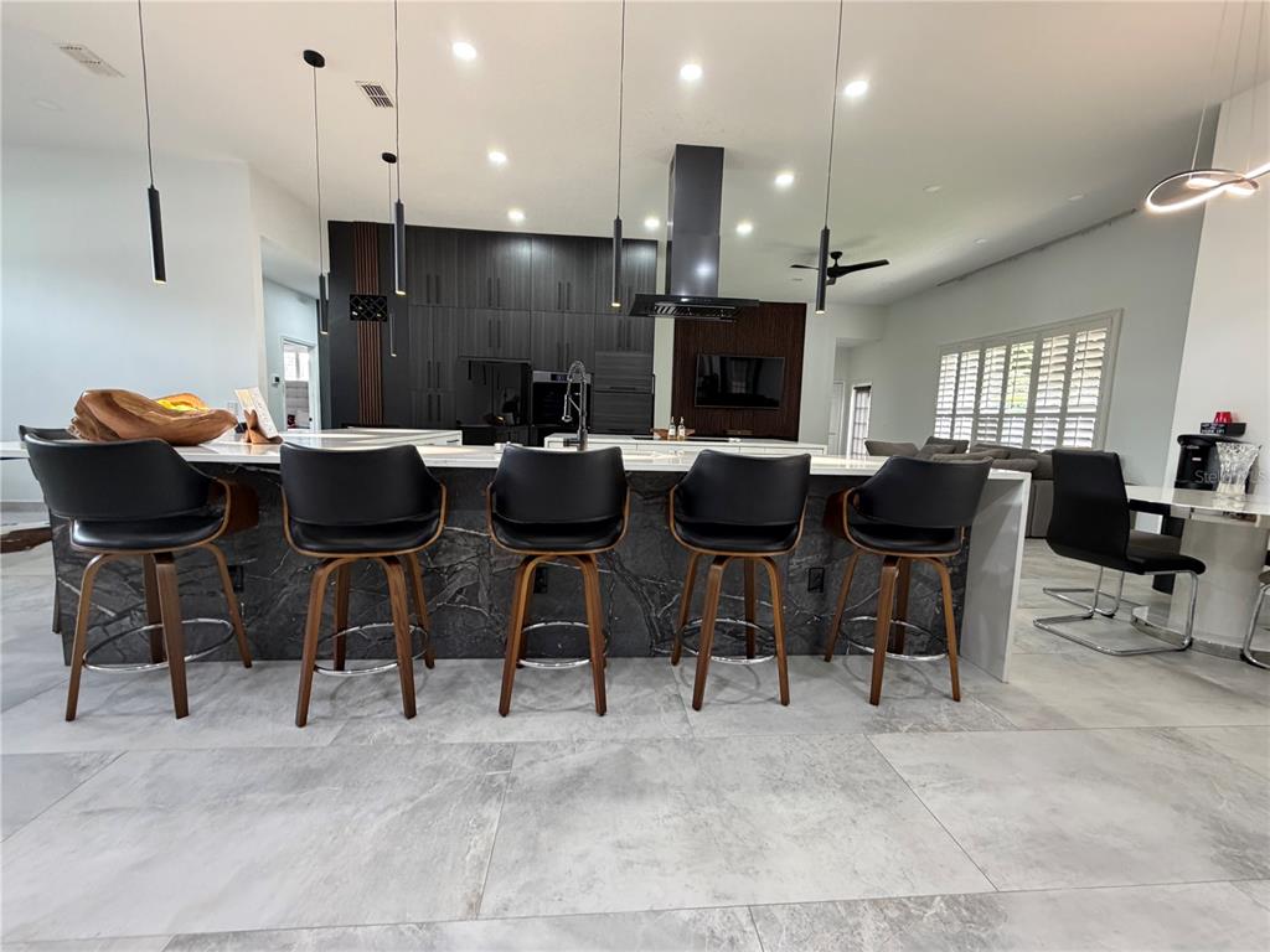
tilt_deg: -6.2
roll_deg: -0.9
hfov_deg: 102.1
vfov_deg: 85.7
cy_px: 476
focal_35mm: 14
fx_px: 514
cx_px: 635
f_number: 2.2
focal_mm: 2.22
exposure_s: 1/60
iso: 400
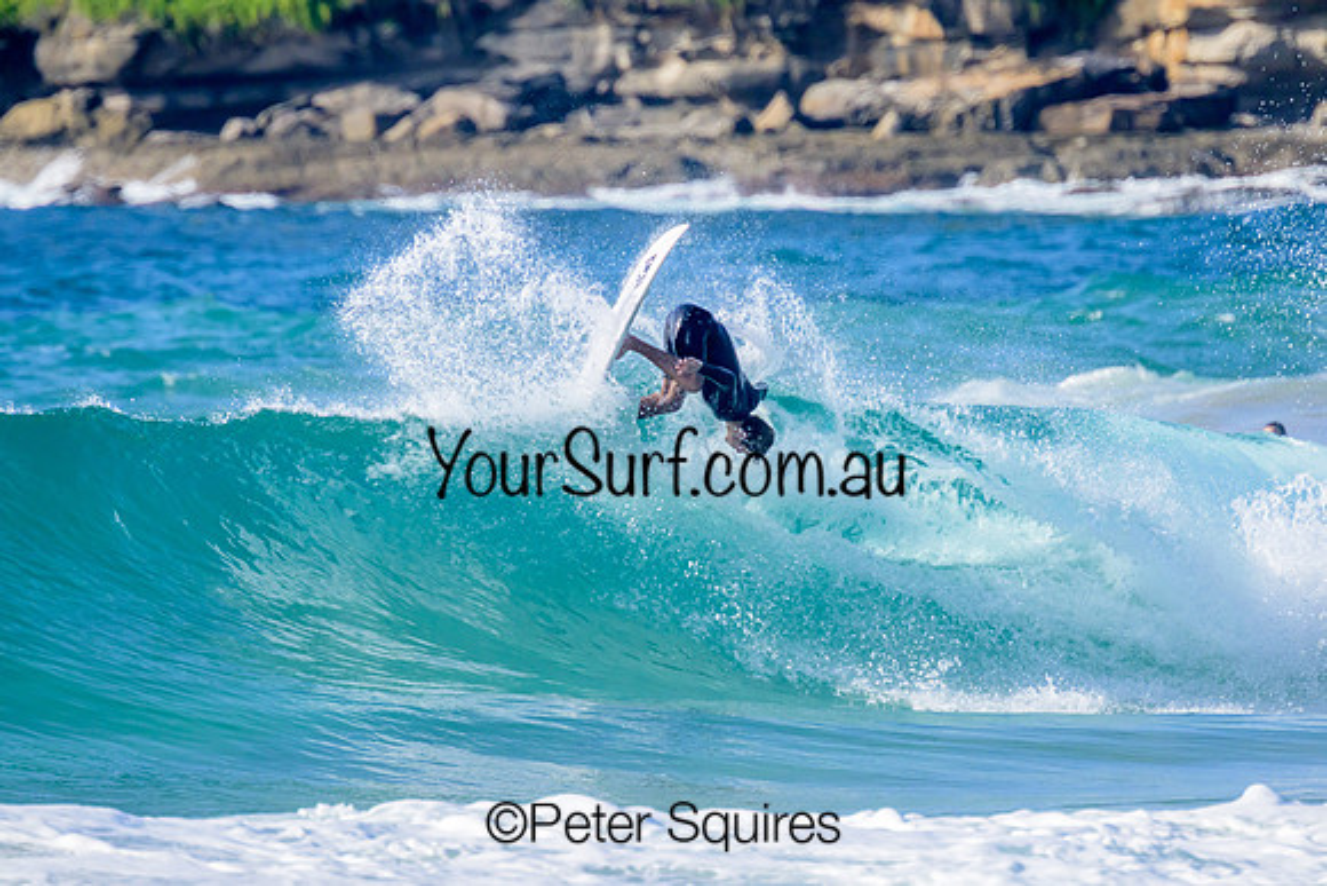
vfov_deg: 1.7
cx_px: 673
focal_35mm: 832
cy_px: 437
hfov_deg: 2.5
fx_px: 30678
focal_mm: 800
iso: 1250
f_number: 11
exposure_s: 1/2000
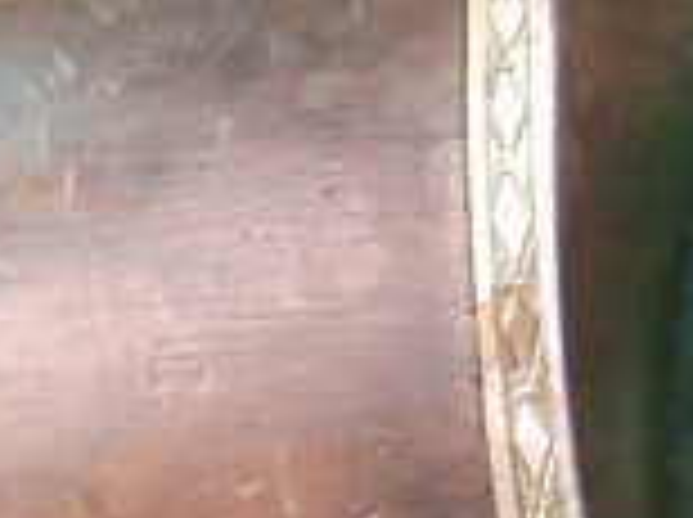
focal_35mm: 100
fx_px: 1999
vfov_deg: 14.0
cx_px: -270
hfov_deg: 18.0
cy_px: 716
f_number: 3.2
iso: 1250
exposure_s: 1/60
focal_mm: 4.3
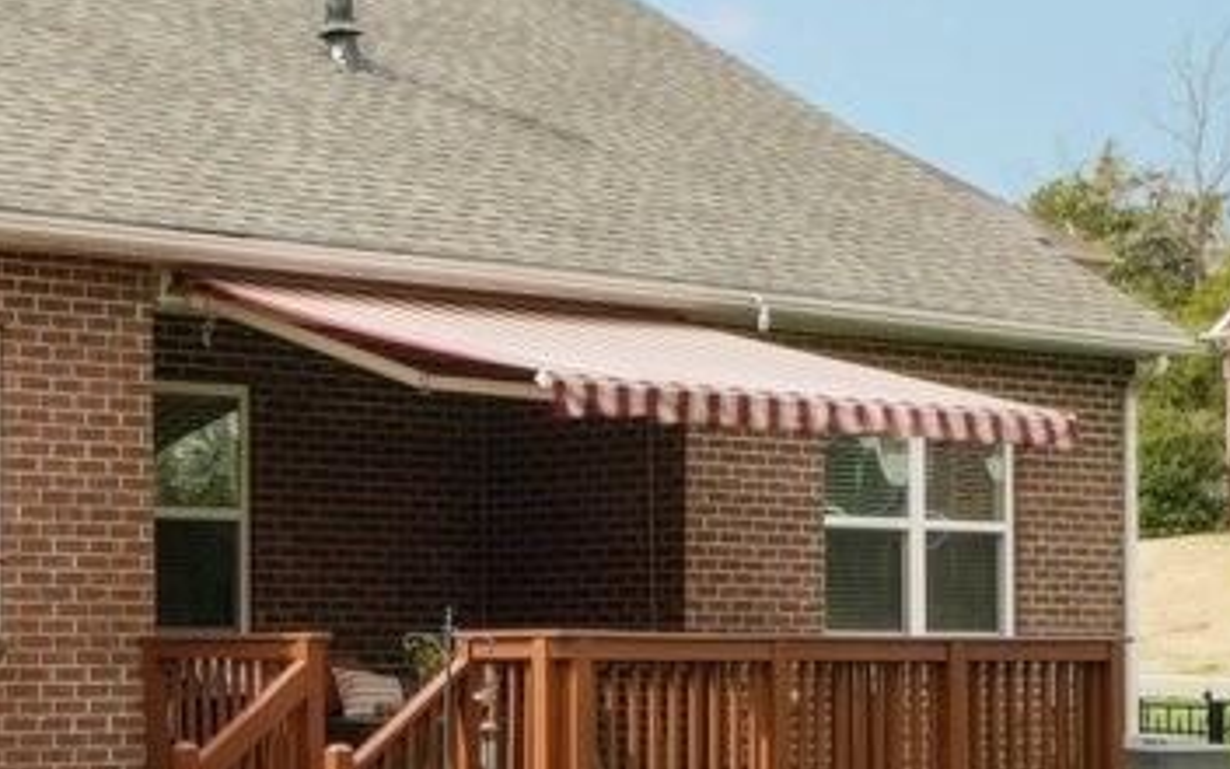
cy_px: 641
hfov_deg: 23.2
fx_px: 2983
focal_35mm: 89
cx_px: 384
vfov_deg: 14.6
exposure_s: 1/90
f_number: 8
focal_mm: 10
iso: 100
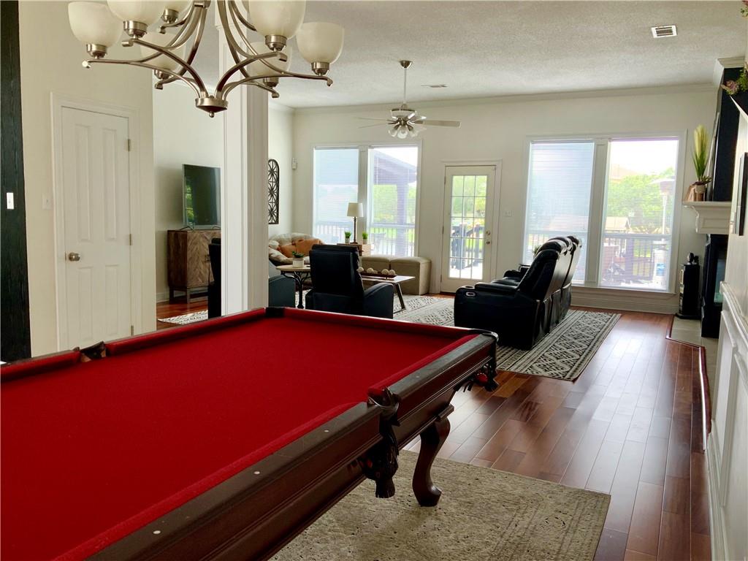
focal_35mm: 29
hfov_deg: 61.7
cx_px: 374
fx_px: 627
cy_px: 280
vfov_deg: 48.2
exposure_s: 1/122
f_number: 1.8
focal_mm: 3
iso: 25
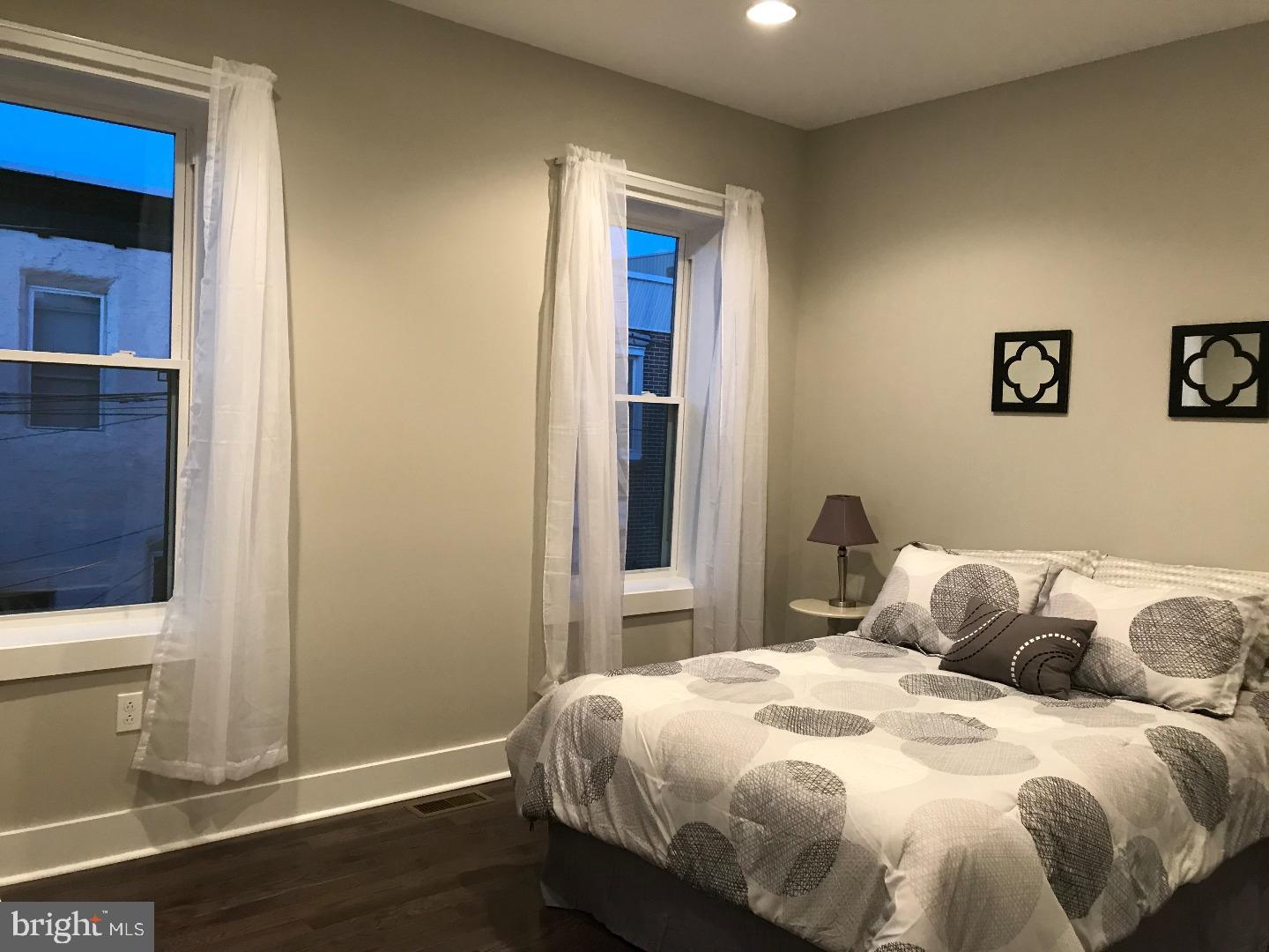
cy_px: 476
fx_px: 1026
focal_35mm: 28
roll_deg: -1.7
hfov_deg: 63.4
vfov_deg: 49.7
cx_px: 634
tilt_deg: -4.2
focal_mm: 3.99
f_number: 1.8
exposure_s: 1/15
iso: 50
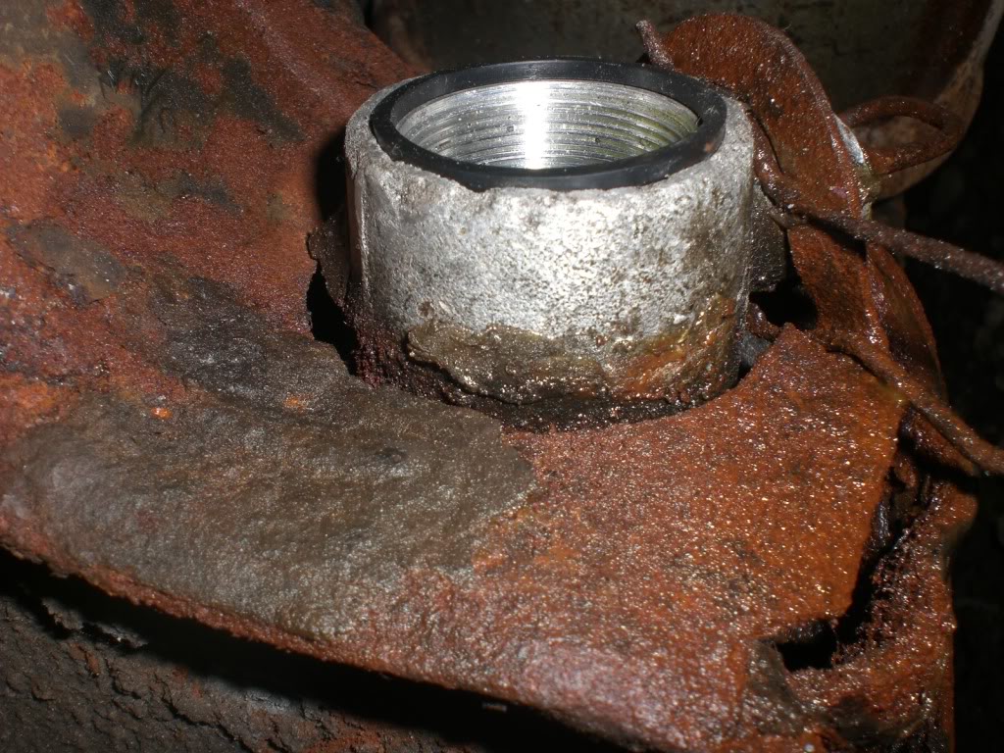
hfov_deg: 49.0
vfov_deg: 37.7
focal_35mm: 38
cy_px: 376
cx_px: 502
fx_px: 1102
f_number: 4.4
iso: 50
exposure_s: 1/60
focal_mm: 6.3
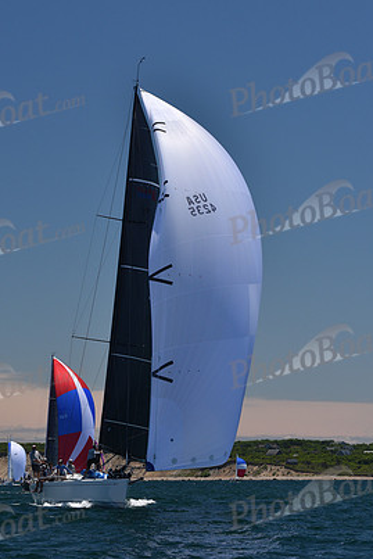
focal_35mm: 167
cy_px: 301
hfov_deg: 8.2
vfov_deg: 12.3
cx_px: 157
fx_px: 2593
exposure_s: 1/800
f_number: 8
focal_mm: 116
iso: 250
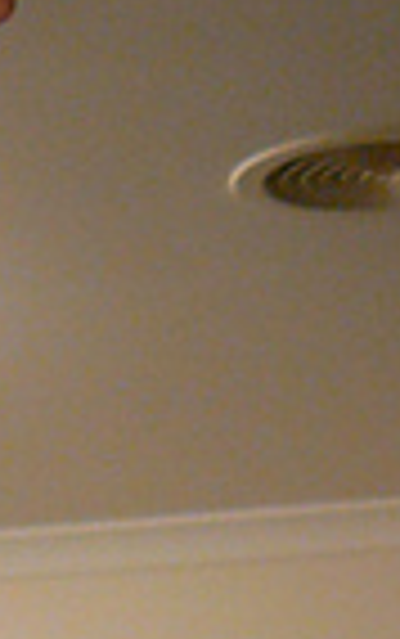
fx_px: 4909
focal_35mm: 282
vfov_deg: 7.1
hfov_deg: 4.5
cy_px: 1350
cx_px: -634
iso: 200
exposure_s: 1/6
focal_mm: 9.9
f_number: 3.2
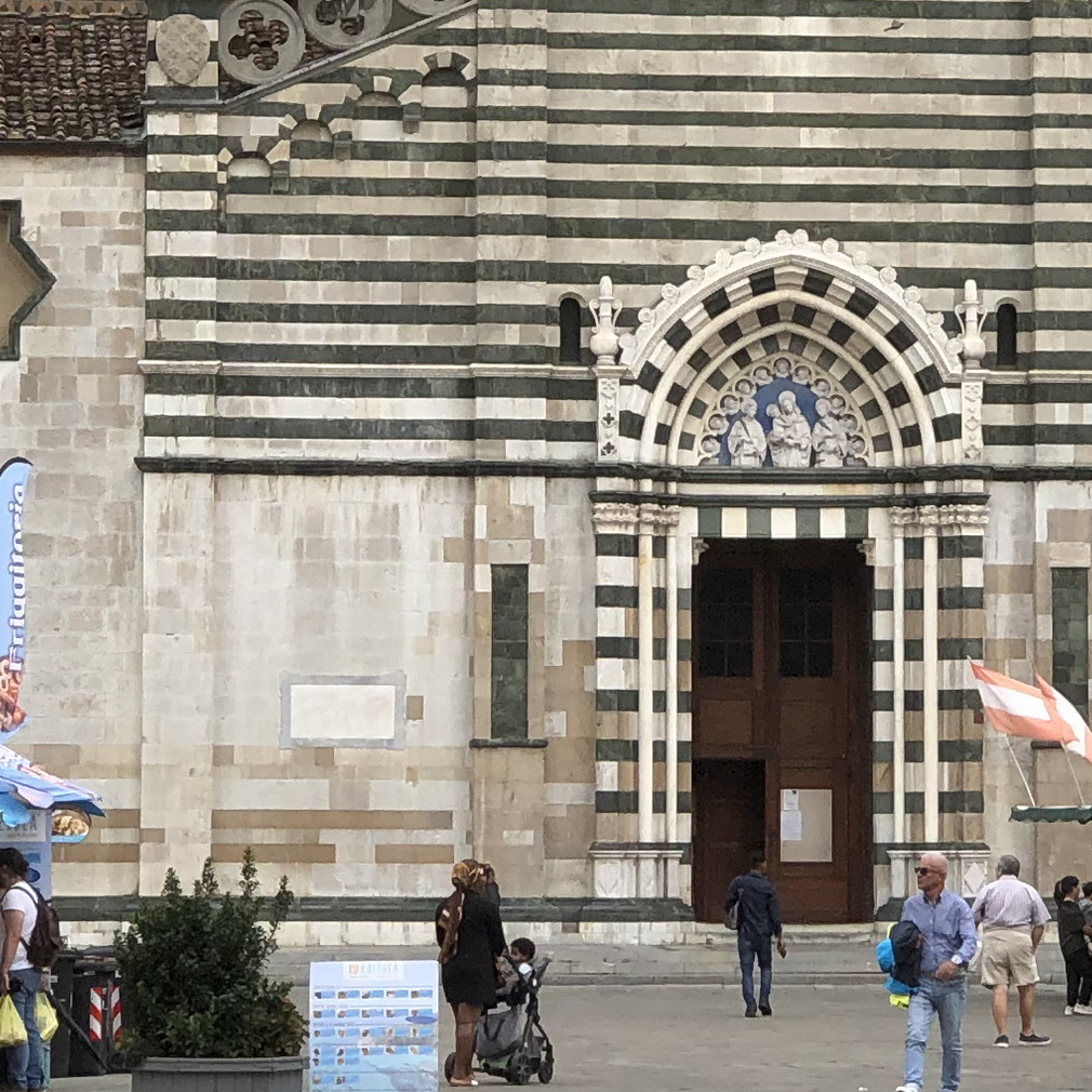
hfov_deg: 9.6
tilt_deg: +7.5
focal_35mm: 182
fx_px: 6496
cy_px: -5
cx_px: 741
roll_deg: +1.1
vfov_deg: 9.5
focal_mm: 6
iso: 16
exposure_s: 1/417
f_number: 2.4
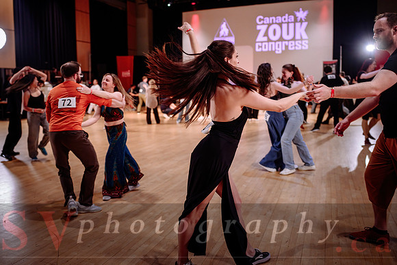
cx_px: 178
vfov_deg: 42.4
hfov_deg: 60.2
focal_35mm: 31
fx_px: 341
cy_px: 119
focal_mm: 28
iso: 1250
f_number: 2
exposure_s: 1/250
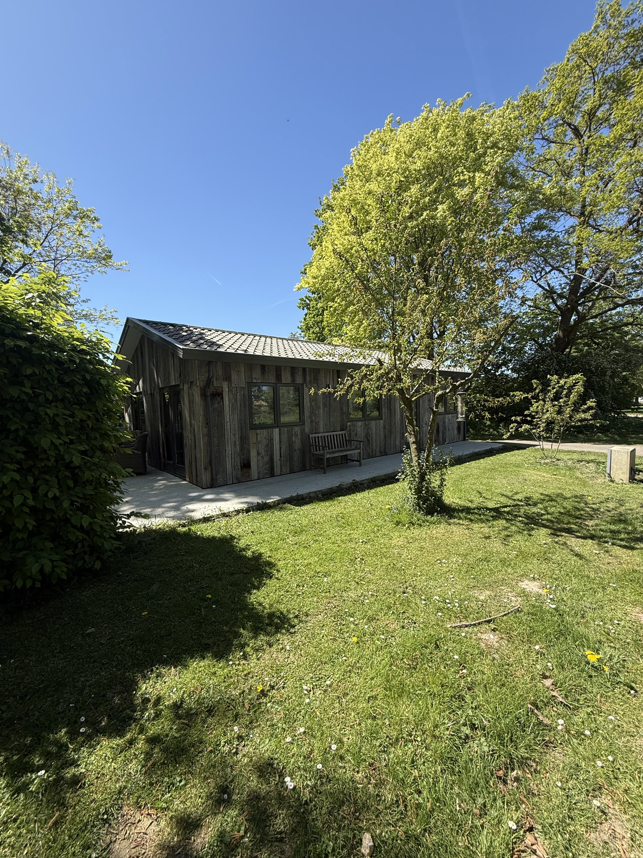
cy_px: 429
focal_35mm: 14
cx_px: 322
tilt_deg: -3.8
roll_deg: +1.5
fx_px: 347
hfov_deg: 85.7
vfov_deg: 102.1
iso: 50
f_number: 2.2
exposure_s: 1/876
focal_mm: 2.22
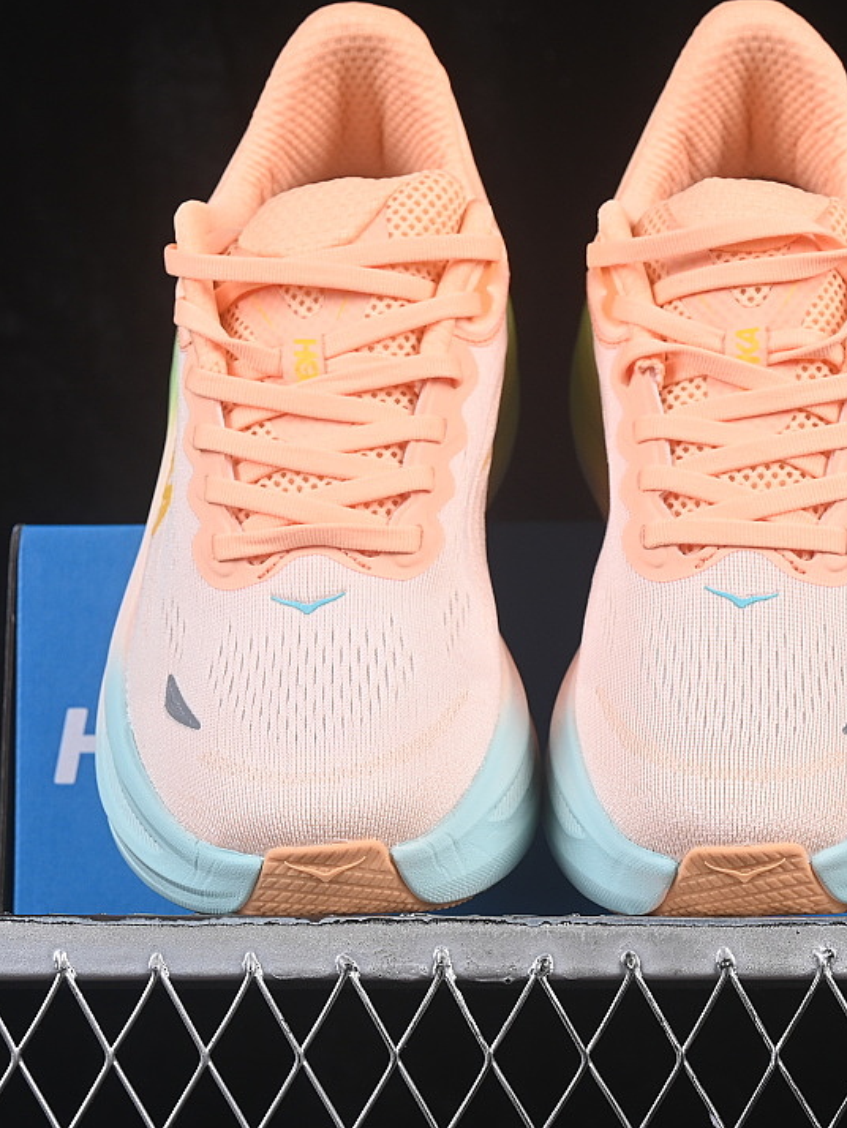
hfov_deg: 13.6
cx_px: 569
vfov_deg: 18.0
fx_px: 3554
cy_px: 561
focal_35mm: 109
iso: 160
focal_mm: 50
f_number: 8
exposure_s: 1/80
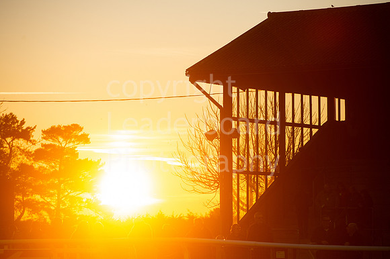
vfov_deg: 6.9
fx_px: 2165
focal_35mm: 200
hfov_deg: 10.3
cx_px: 195
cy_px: 130
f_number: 5.6
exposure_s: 1/4000
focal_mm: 200
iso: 1000
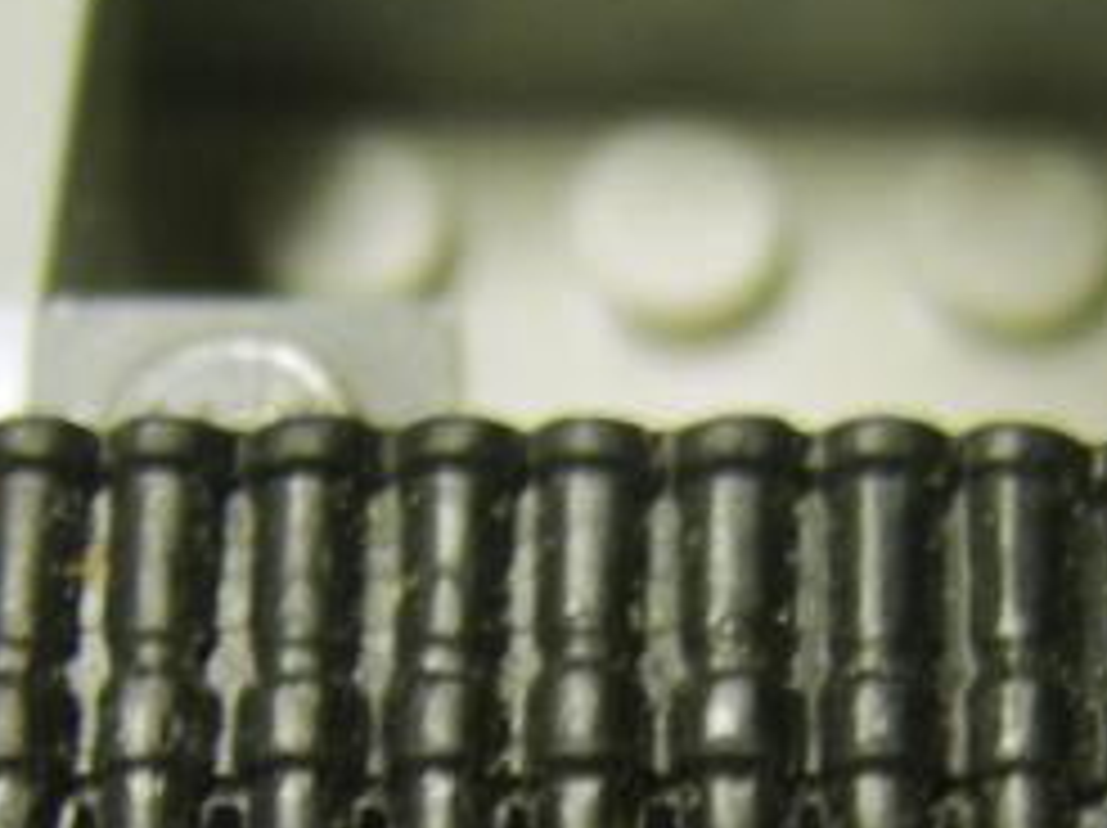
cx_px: 670
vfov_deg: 14.4
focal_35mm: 101
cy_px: 814
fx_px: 3227
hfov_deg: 19.4
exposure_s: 1/2
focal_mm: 8.13
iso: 71
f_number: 2.7
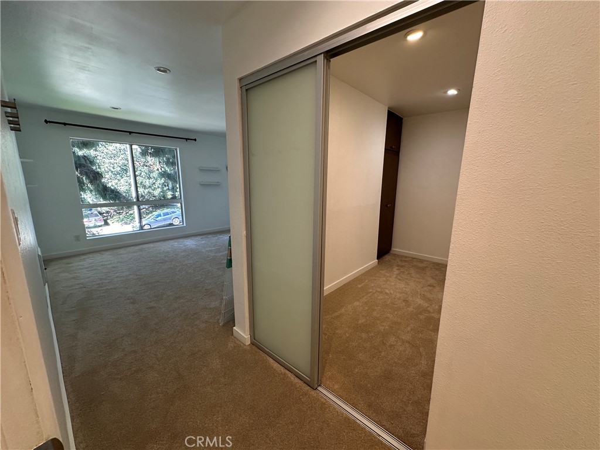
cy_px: 225
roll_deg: -0.2
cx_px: 300
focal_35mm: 14
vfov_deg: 85.7
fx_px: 243
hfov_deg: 102.1
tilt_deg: -10.6
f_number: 2.2
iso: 200
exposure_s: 1/120
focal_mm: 2.22
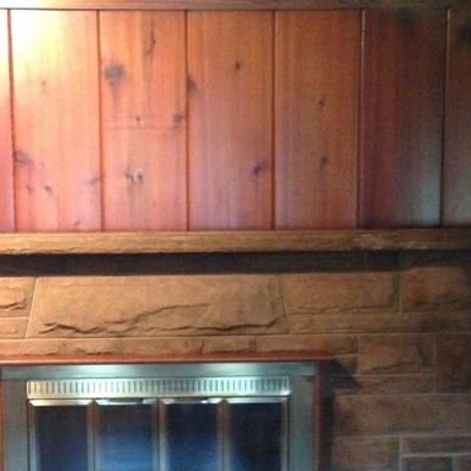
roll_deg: -0.4
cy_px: 306
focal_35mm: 78
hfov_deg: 22.2
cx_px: 204
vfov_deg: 22.1
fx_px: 1201
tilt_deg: -7.2
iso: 500
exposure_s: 1/15
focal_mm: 4.12
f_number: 2.4
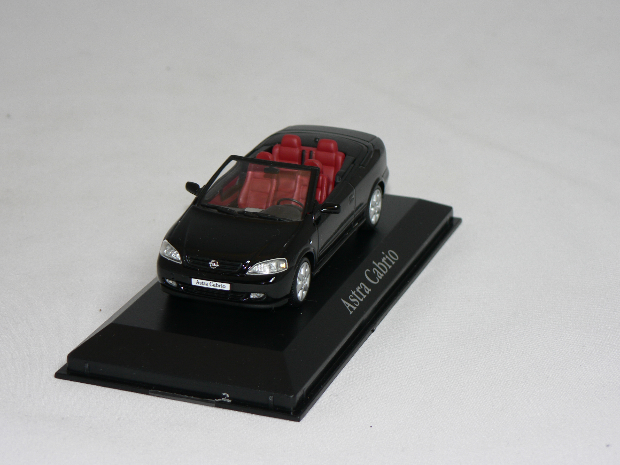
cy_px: 232
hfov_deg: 18.0
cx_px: 310
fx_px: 1952
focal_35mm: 109
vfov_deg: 13.6
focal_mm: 18.2
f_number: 3.2
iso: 80
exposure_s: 1/60
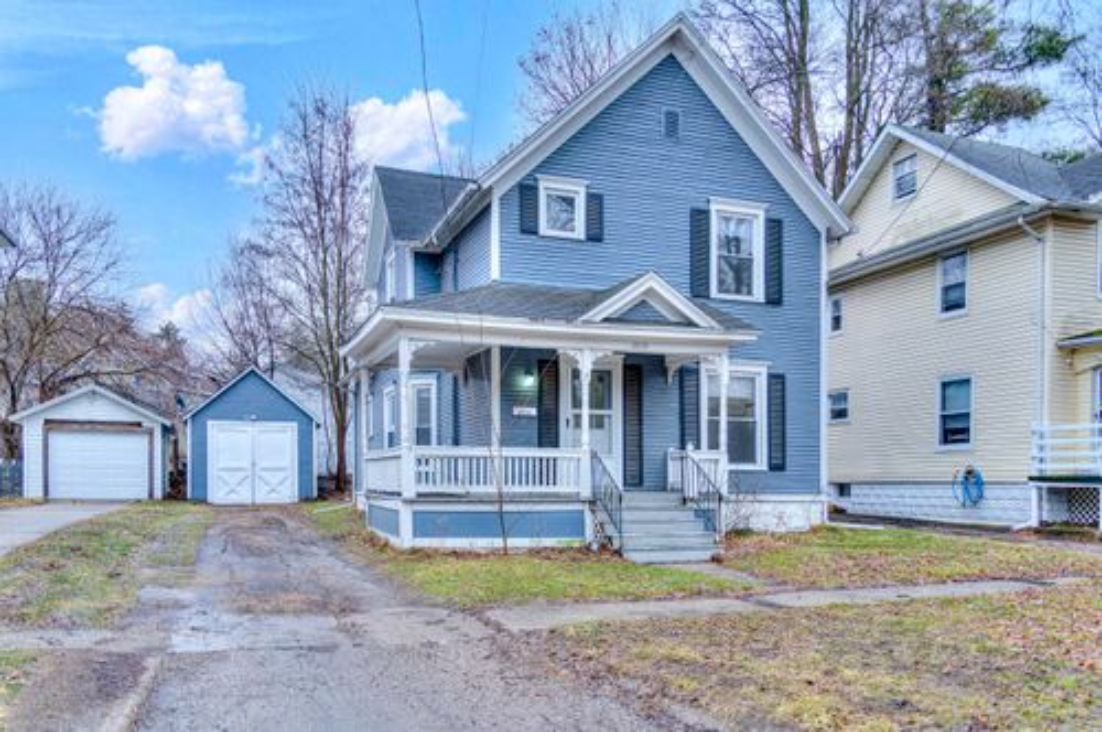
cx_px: 551
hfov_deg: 65.5
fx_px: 856
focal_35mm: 28
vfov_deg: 46.3
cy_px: 366
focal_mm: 28
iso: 200
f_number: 2.8
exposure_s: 1/250
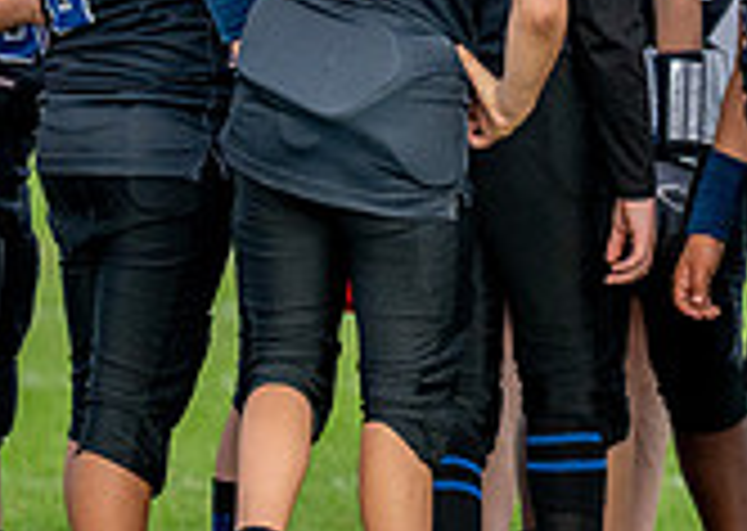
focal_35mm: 937
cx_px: 737
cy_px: -116
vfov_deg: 1.5
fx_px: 19847
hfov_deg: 2.2
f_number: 2.8
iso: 800
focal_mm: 185
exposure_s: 1/2500
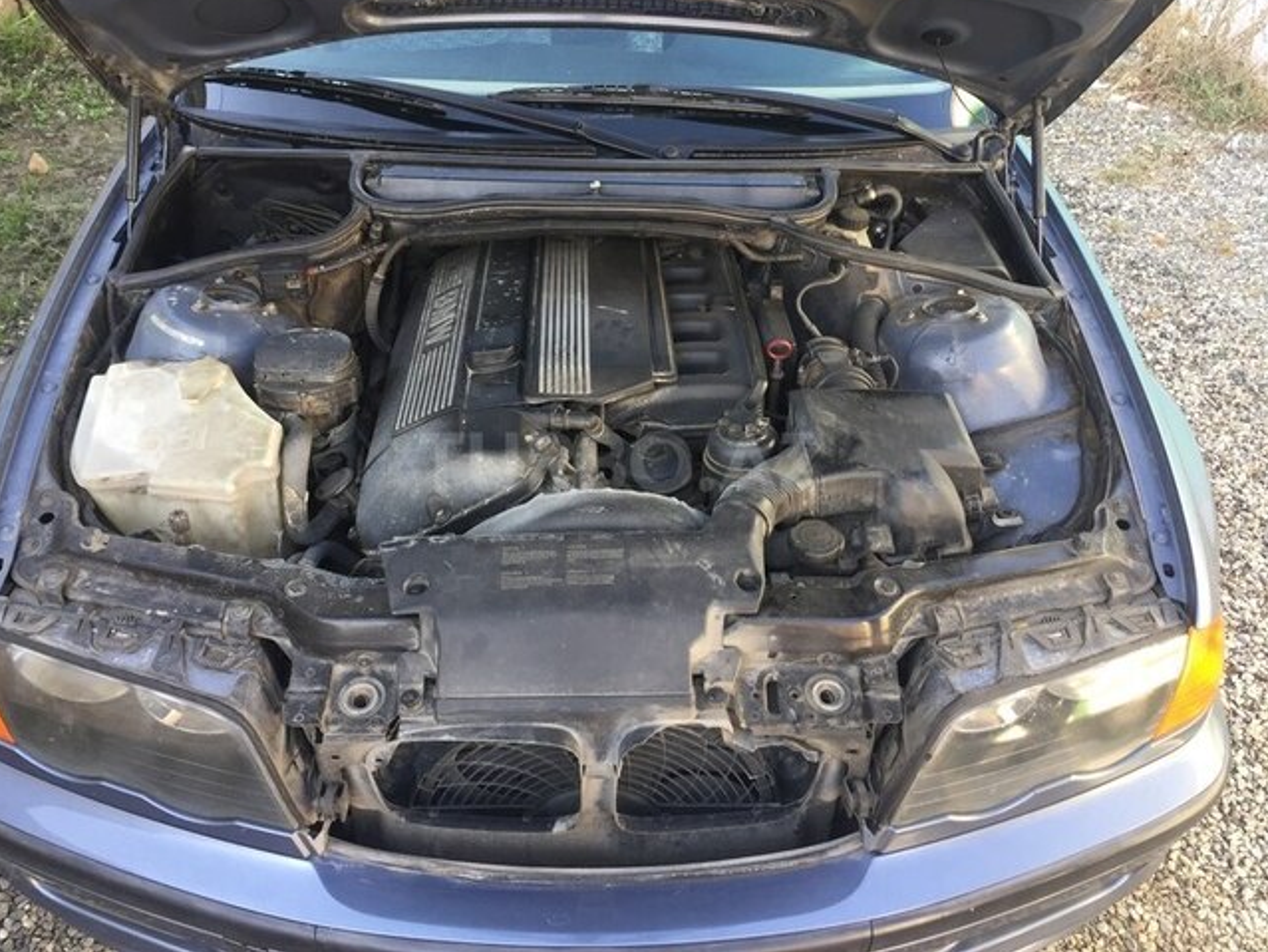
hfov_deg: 59.9
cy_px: 462
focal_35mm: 30
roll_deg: -4.0
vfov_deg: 46.8
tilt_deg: -37.7
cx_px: 622
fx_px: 1099
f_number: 2.2
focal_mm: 4.15
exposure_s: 1/100
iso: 40
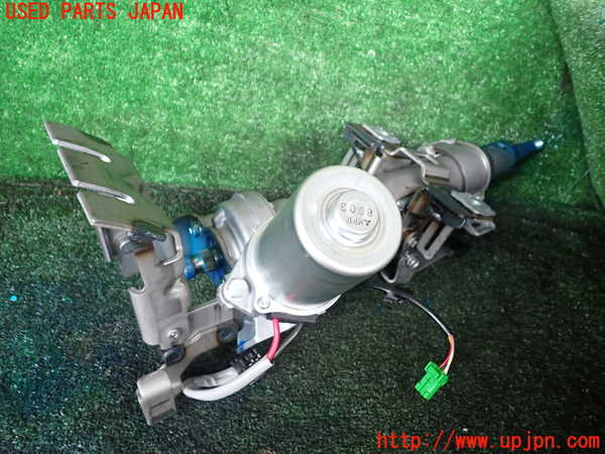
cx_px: 302
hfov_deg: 60.0
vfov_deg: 46.8
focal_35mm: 30
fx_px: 524
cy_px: 227
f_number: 2.3
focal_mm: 5.4
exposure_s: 1/30
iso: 500
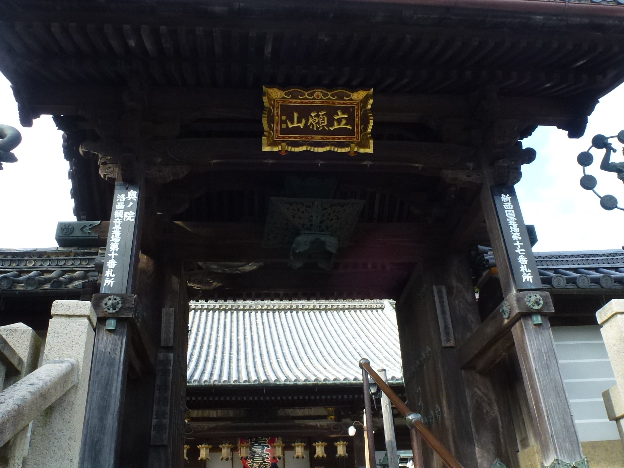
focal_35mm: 33
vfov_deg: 42.9
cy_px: 212
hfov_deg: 55.3
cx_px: 295
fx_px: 595
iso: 200
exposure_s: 1/250
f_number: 4
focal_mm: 4.3
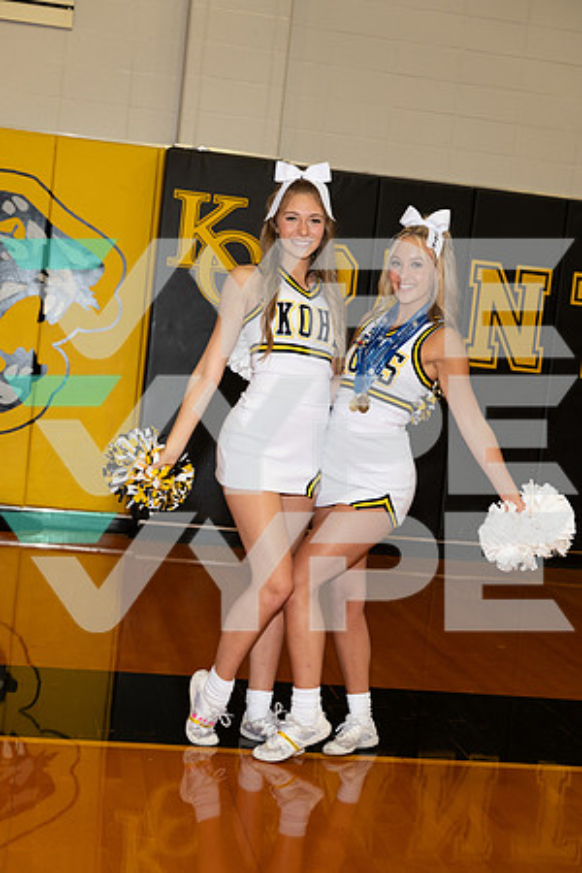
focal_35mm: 54
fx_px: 1309
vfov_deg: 36.9
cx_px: 291
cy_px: 436
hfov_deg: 25.1
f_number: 4
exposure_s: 1/250
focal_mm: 54
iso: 800
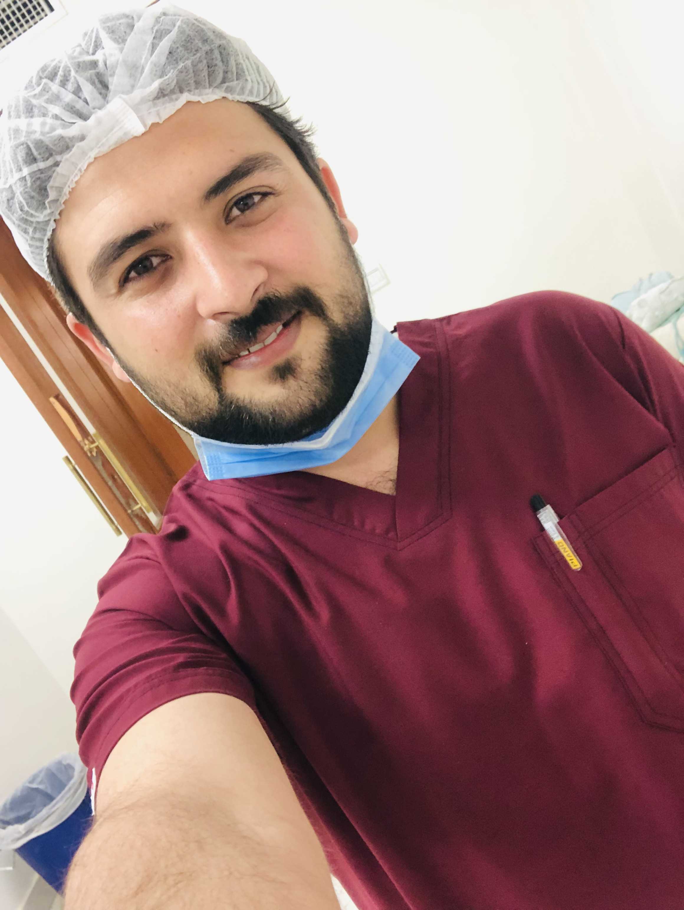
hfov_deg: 44.2
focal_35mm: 32
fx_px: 842
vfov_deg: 56.8
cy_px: 455
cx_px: 342
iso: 160
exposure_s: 1/50
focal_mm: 2.87
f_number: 2.2
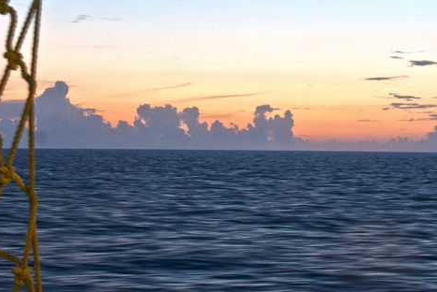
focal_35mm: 101
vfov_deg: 13.5
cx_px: 162
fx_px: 1225
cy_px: 48
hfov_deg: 20.2
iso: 400
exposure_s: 1/6
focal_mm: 35
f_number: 7.1
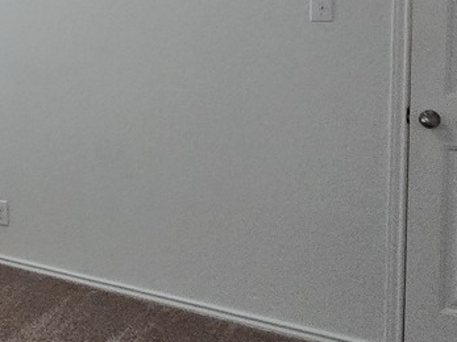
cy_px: 29
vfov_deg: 26.1
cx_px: -33
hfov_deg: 31.9
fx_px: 713
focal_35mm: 54
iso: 200
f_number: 2.2
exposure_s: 1/60
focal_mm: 1.7
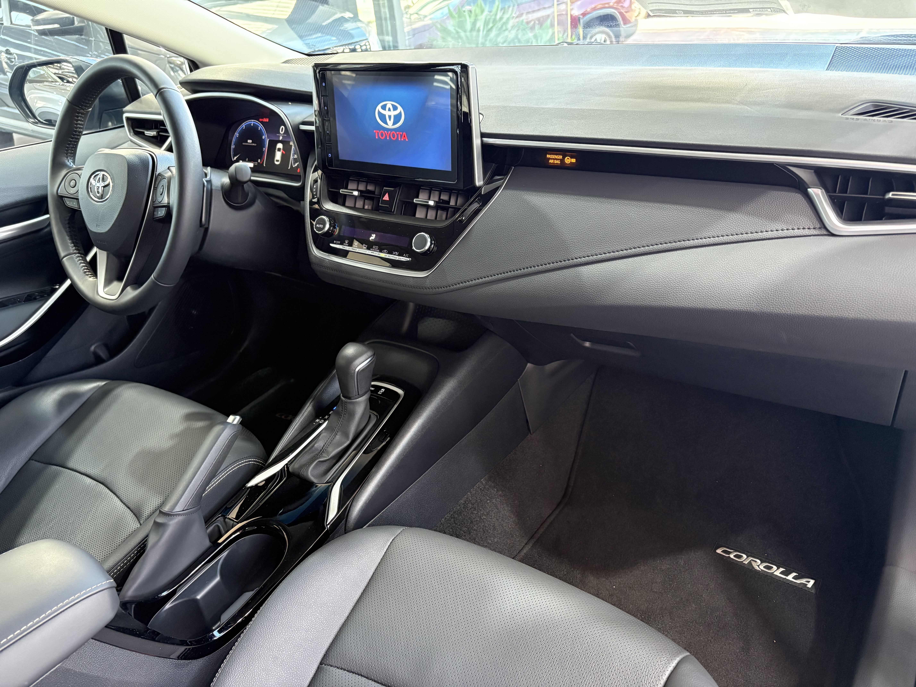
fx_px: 688
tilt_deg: -30.0
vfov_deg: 53.1
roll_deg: +7.3
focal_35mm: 26
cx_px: 458
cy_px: 344
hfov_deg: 67.3
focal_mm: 5.96
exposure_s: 1/60
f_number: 1.6
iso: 400
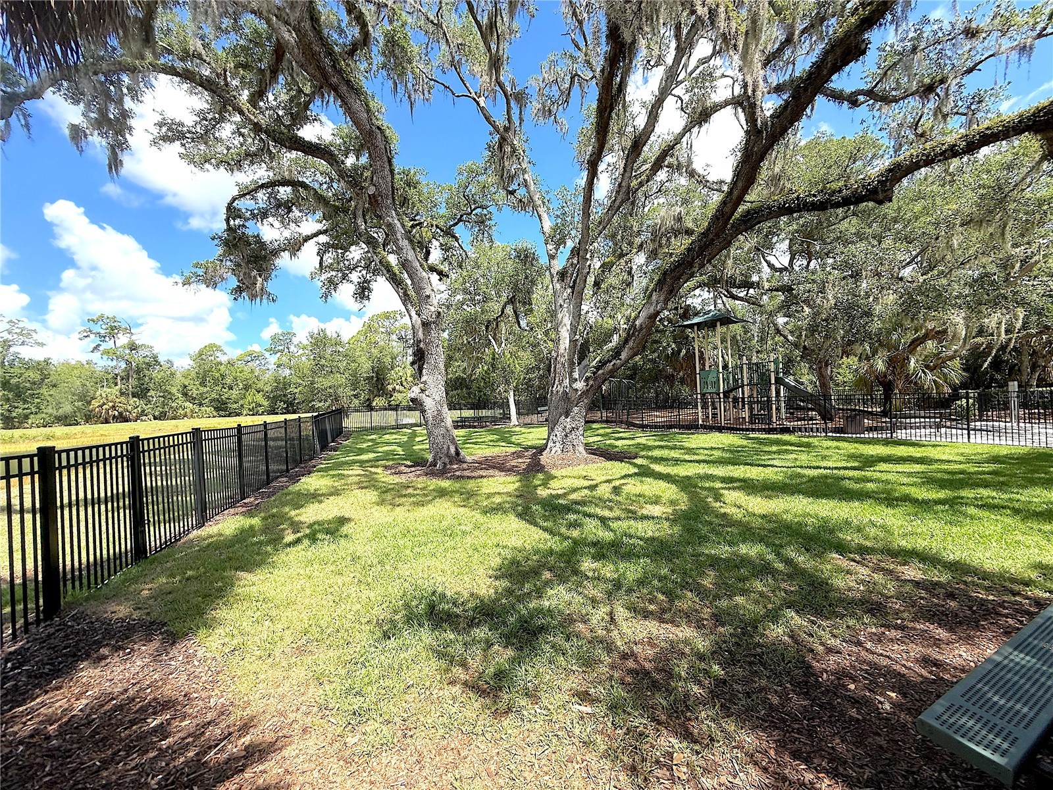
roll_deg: +2.5
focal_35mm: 14
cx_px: 526
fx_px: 426
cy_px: 395
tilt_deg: +0.0
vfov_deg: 85.7
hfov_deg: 102.1
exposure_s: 1/1050
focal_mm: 2.22
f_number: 2.2
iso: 64
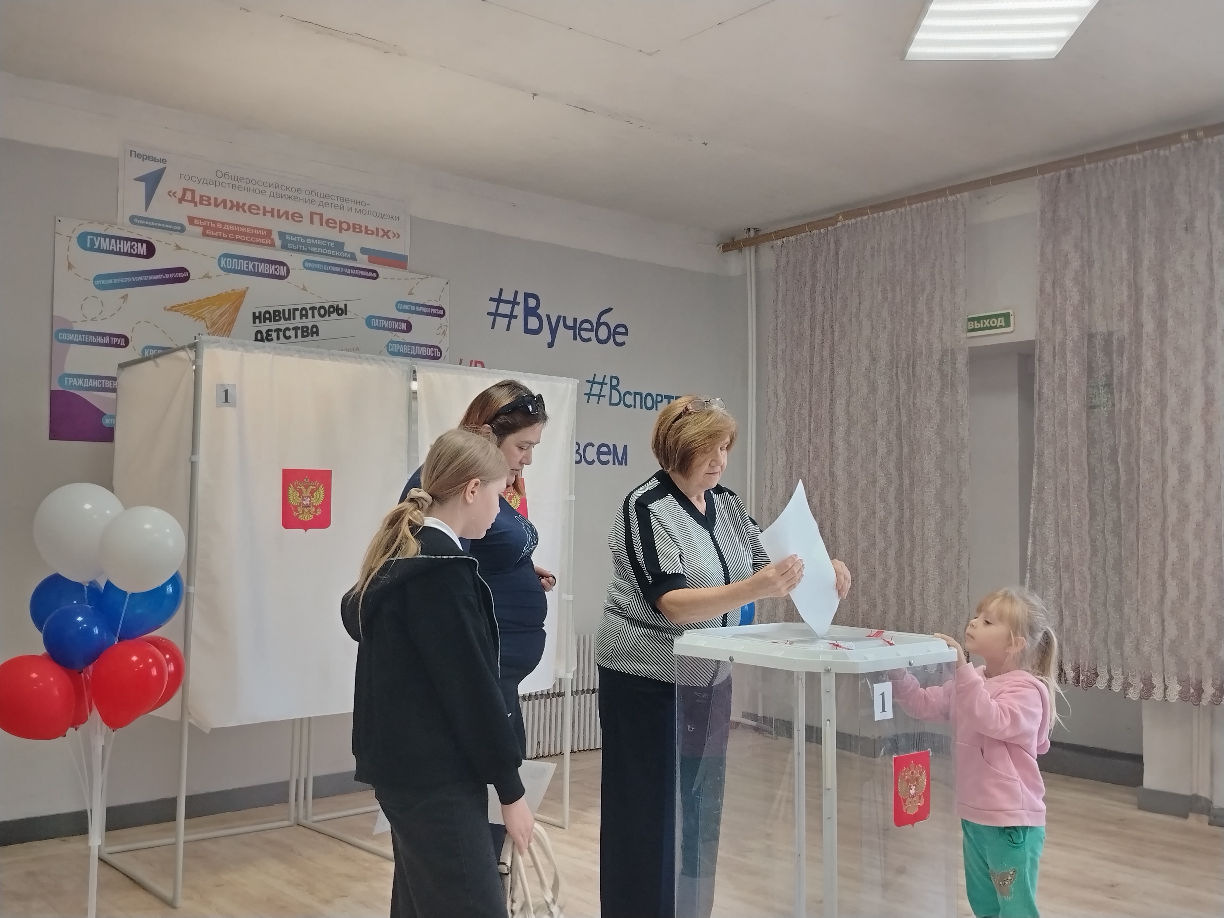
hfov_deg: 54.0
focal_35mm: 34
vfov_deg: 41.8
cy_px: 459
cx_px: 612
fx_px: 1202
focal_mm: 5.25
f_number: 1.75
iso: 509
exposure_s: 1/50
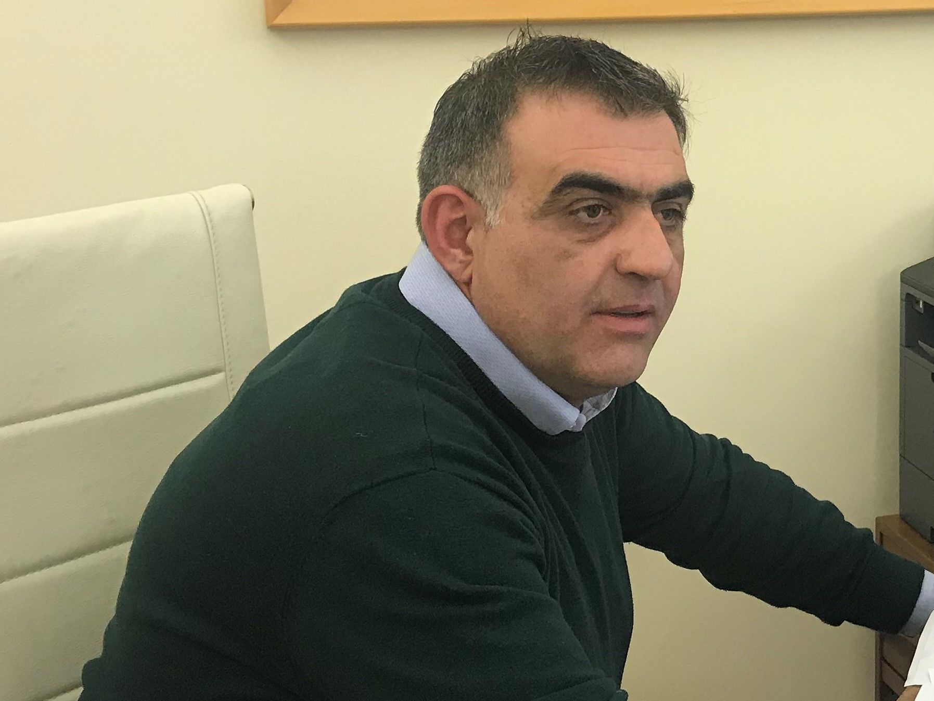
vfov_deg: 49.7
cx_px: 467
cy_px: 350
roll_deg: +1.0
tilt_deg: -11.0
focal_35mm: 28
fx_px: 755
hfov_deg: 63.4
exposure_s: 1/25
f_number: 1.8
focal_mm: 3.99
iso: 32
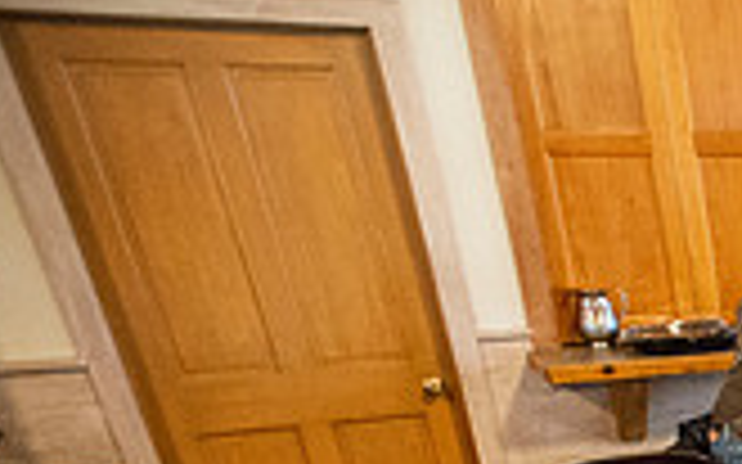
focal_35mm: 61
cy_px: 811
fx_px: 1233
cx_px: 1237
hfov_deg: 23.2
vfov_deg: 17.6
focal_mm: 17
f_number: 2.8
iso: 12800
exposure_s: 1/250
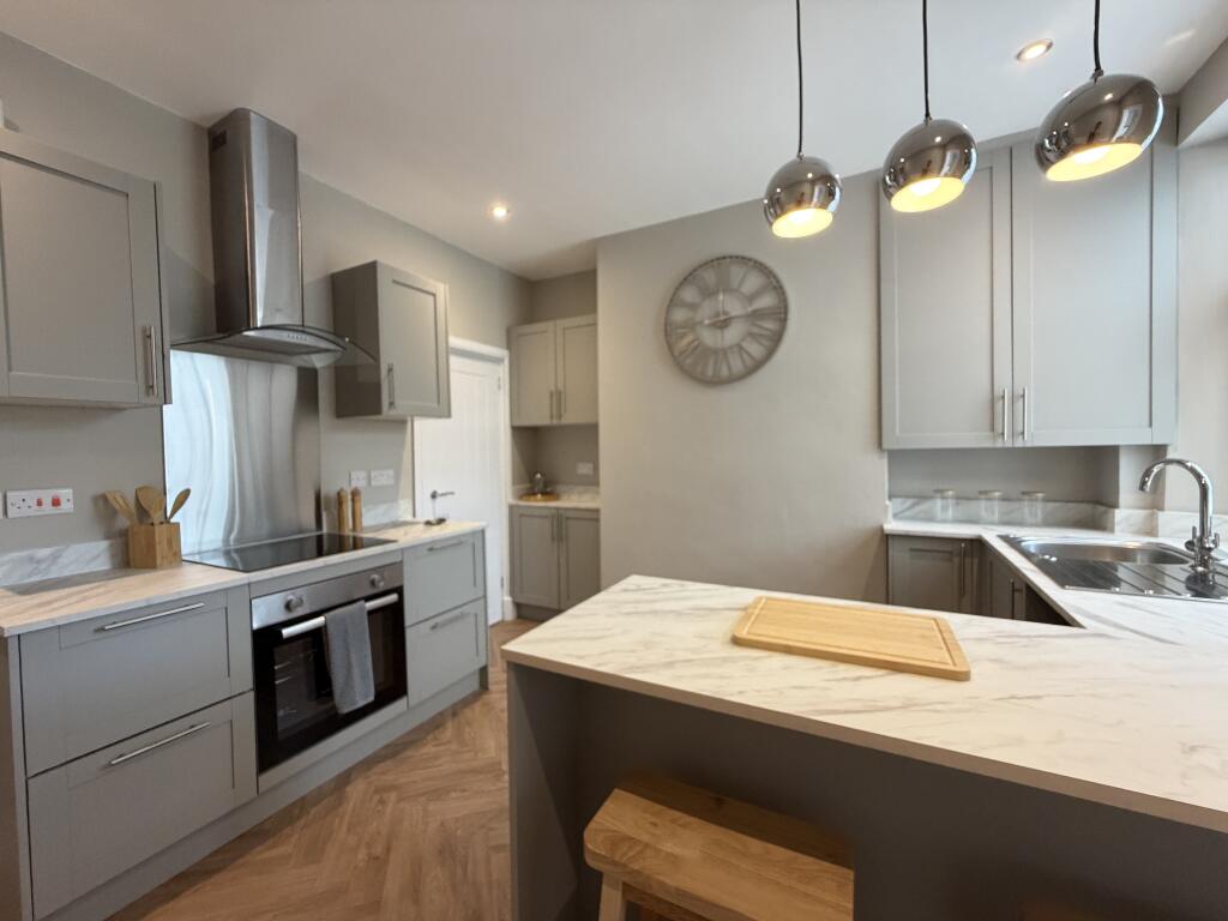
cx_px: 614
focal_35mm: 14
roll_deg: +1.4
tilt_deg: -1.9
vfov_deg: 85.7
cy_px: 460
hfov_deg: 102.1
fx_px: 497
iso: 320
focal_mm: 2.22
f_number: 2.2
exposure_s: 1/121
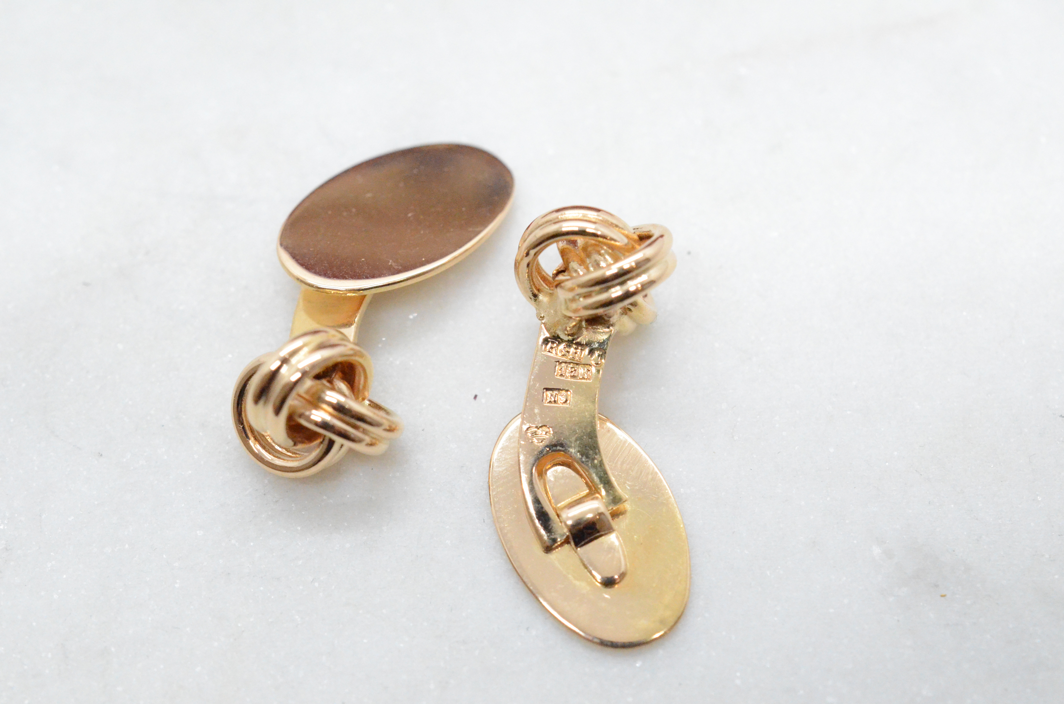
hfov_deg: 33.5
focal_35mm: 60
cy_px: 352
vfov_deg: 22.5
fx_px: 1770
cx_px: 532
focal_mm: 40
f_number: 8
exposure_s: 1/800
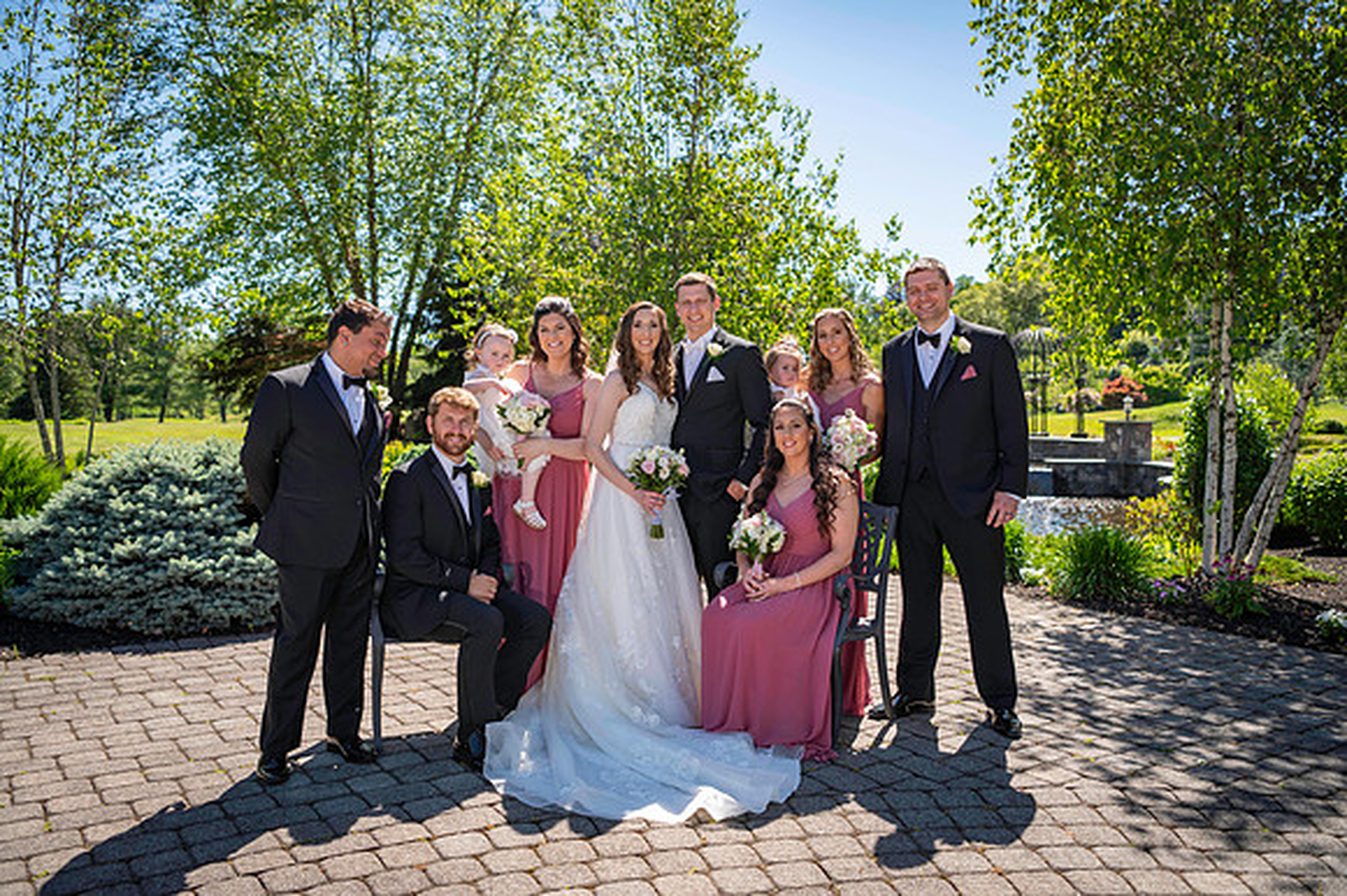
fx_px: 1159
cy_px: 448
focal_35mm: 31
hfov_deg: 60.3
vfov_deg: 42.3
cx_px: 674
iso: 100
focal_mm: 31
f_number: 3.2
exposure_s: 1/1600
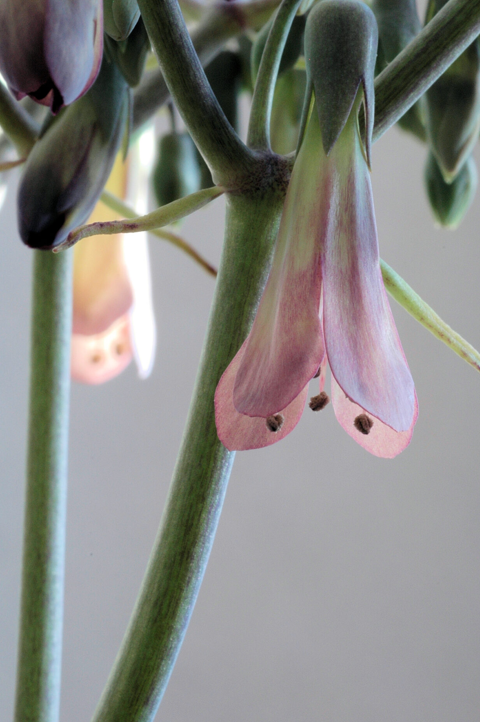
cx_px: 319
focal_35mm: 186
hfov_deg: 7.4
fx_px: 3727
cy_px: 251
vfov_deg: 11.1
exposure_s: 1/2
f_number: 32
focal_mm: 90
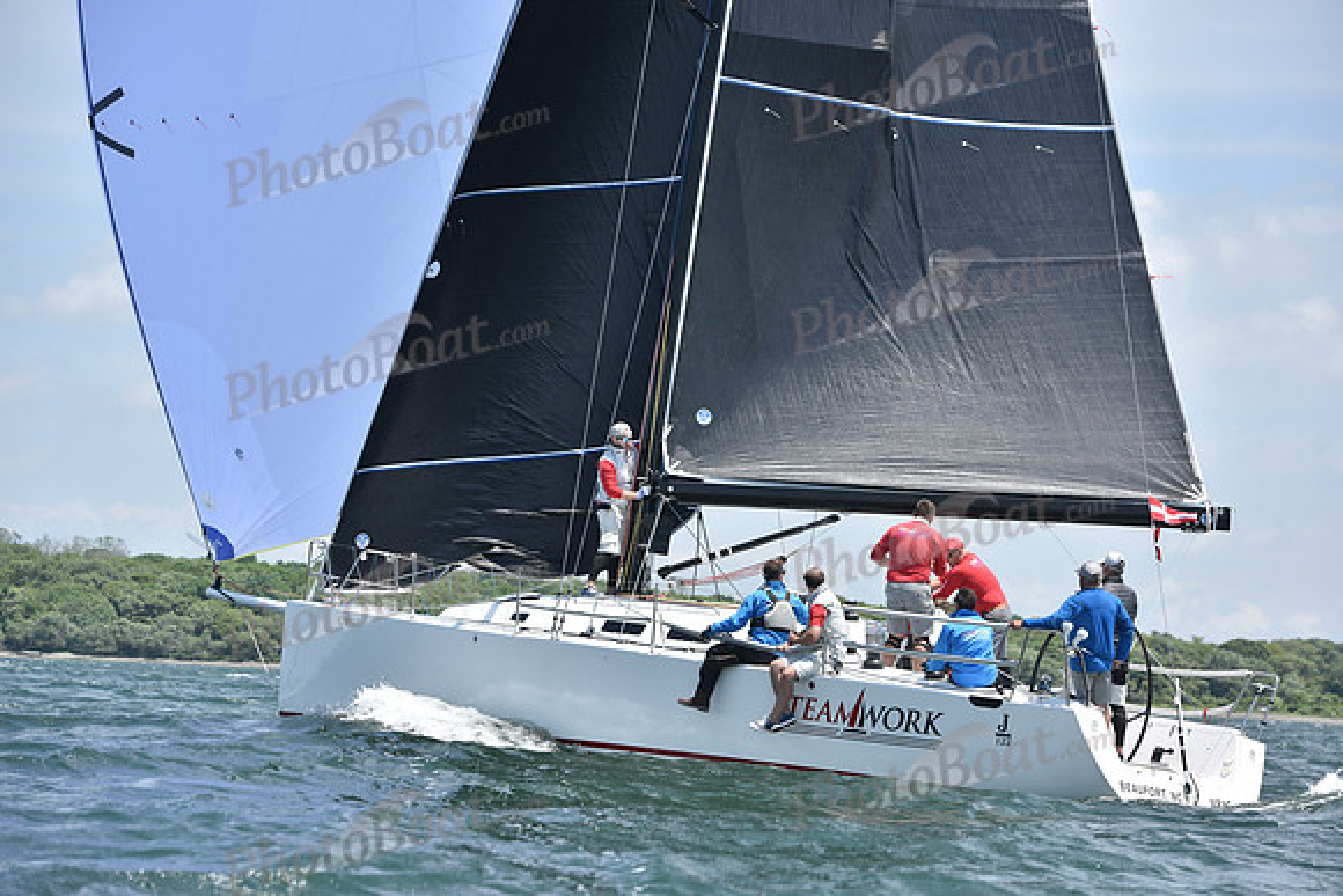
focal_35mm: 135
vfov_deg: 10.2
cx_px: 672
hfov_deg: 15.2
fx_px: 5037
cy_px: 448
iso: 250
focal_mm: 135
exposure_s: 1/1250
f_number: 6.3
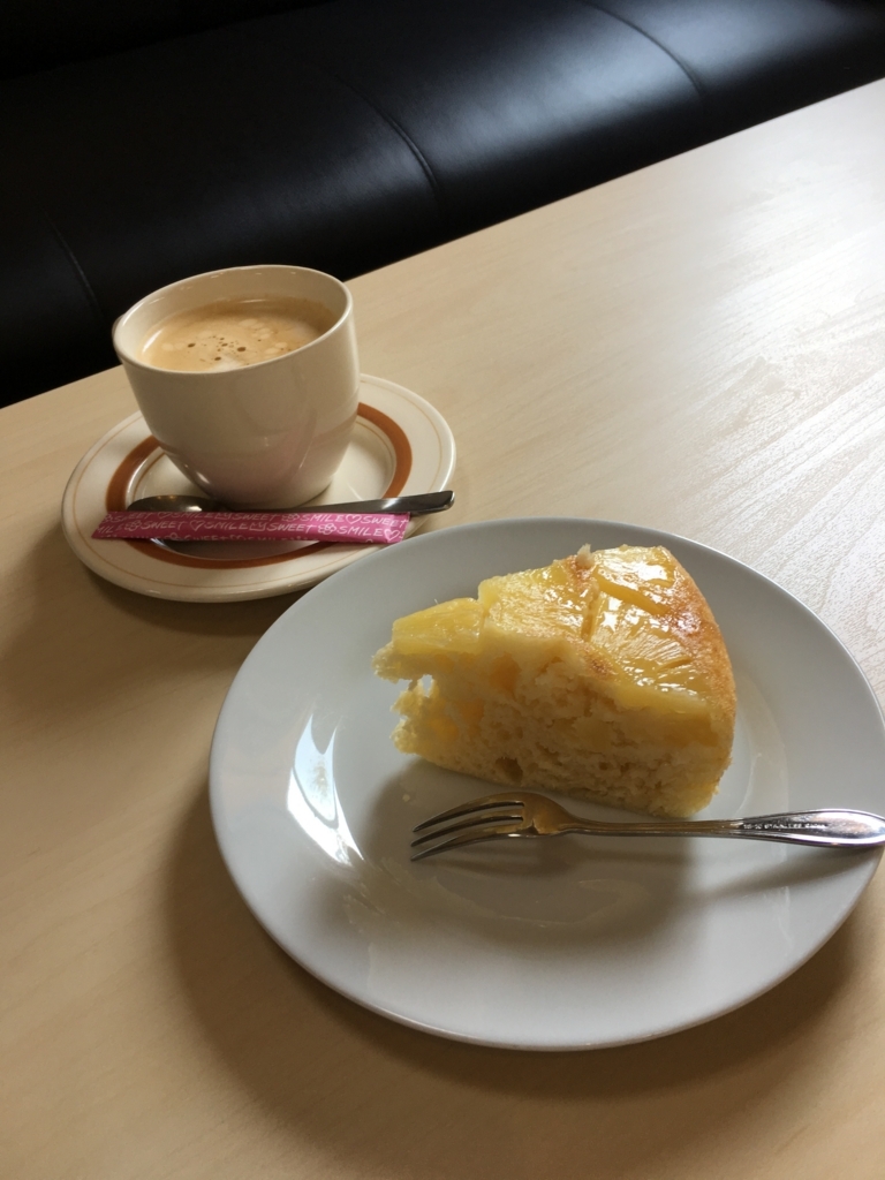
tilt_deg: -39.7
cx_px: 442
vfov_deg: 61.7
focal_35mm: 29
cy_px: 590
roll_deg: +6.0
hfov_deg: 48.2
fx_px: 989
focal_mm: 4.15
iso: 25
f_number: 2.2
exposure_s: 1/120
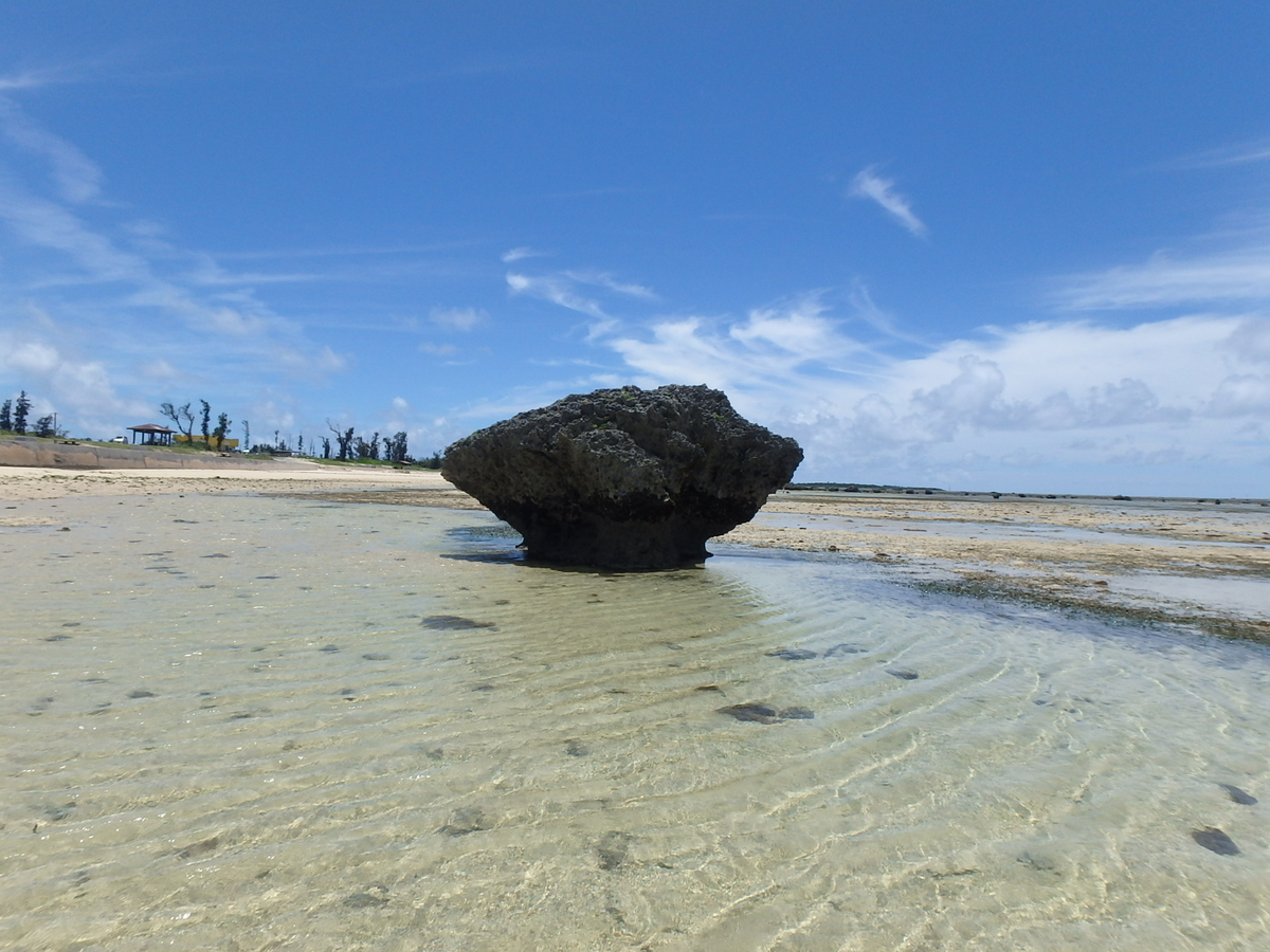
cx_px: 635
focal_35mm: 21
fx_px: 770
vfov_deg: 63.4
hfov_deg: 79.0
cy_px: 476
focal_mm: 3.7
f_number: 6
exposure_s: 1/1000
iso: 125
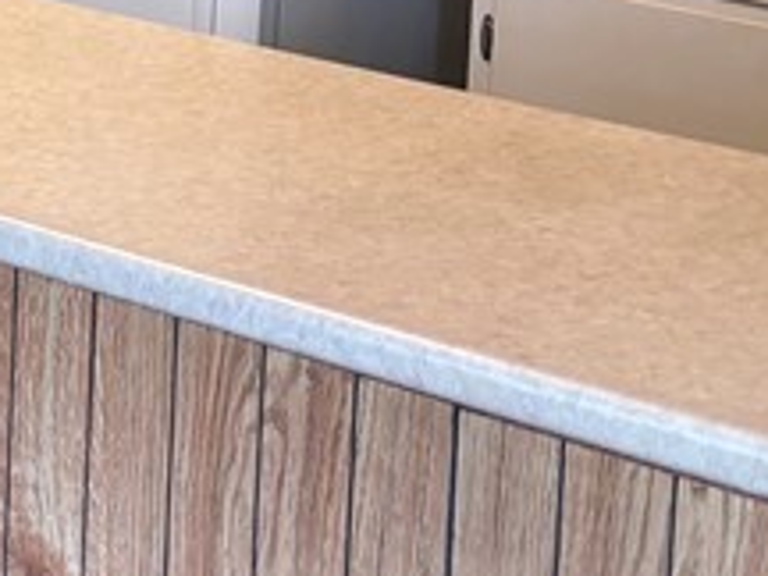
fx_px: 2729
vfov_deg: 11.6
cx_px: -786
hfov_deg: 13.6
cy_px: -281
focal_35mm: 123
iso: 125
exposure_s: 1/60
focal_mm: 5.96
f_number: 1.6
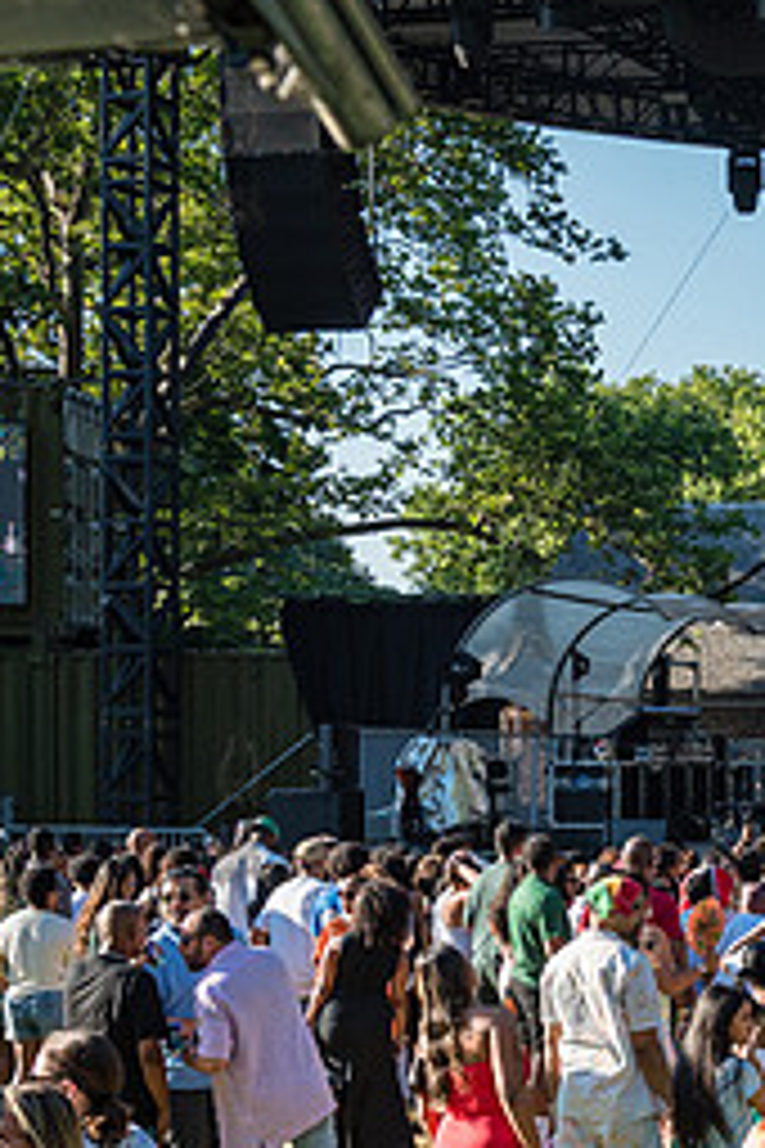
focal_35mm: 93
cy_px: 804
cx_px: 1107
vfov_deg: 21.8
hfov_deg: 13.9
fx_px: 2964
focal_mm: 40
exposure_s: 1/1000
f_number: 4.5
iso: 400
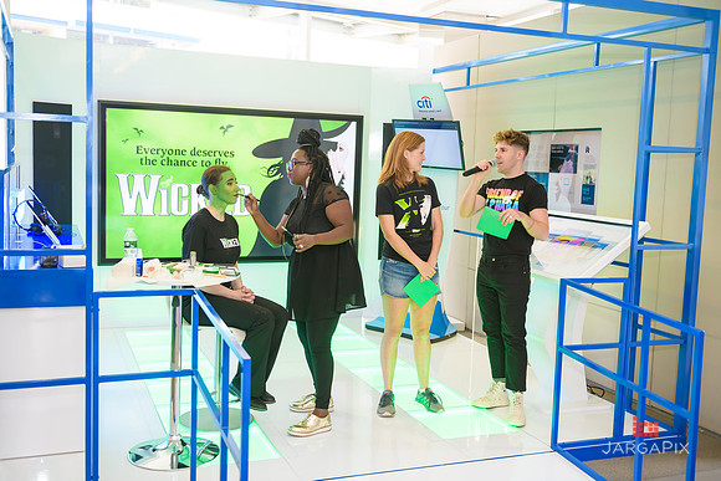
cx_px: 360
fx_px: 761
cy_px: 240
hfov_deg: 50.7
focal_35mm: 38
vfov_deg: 35.1
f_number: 3.2
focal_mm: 38
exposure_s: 1/125
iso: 400
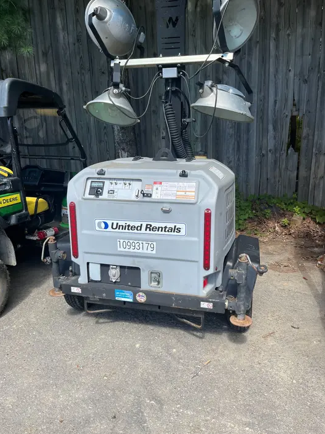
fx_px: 338
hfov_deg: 51.3
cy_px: 215
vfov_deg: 65.3
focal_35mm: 27
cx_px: 157
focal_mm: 5.1
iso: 50
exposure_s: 1/1647
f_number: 1.6
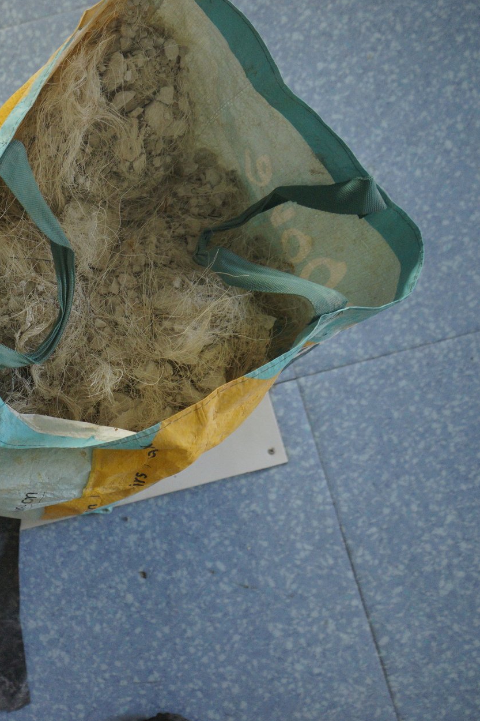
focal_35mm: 43
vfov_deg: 45.4
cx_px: -48
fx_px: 860
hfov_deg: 28.4
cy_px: 366
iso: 1600
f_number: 4.5
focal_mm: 28
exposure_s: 1/100
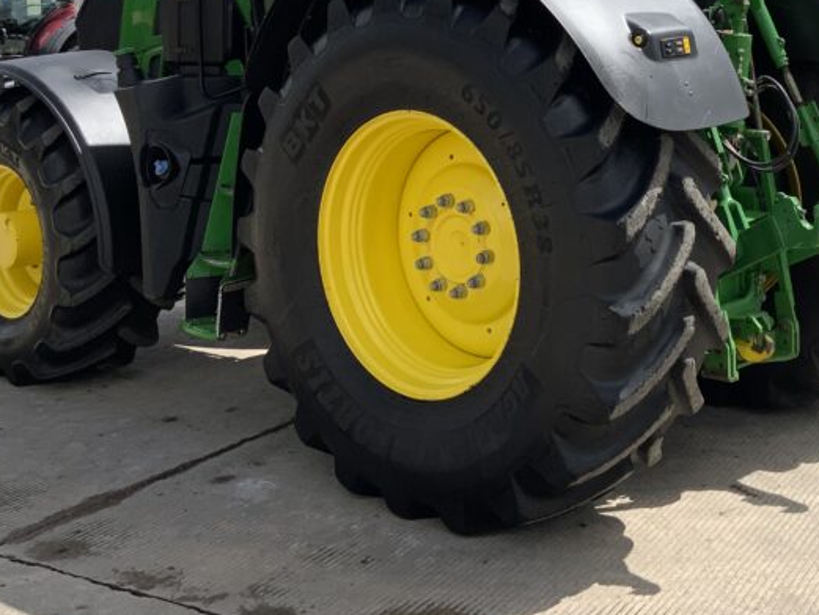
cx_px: 564
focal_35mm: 57
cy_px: 79
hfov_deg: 33.4
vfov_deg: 25.0
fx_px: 1349
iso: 16
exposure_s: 1/1730
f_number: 1.8
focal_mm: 3
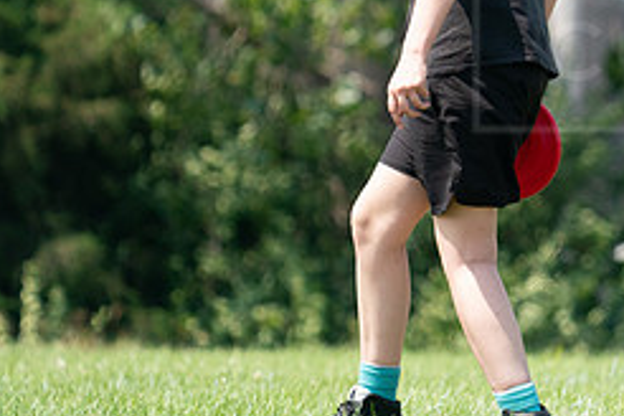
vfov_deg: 1.7
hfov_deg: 2.5
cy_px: 93
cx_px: 715
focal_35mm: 817
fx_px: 14160
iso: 2000
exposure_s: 1/4000
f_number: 6.3
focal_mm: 347
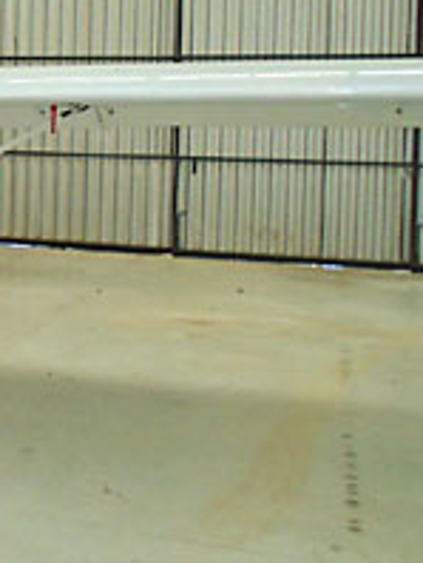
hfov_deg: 20.0
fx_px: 1089
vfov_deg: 28.6
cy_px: 166
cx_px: -145
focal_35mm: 67
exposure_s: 1/40
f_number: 3.2
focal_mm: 4.6
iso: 100
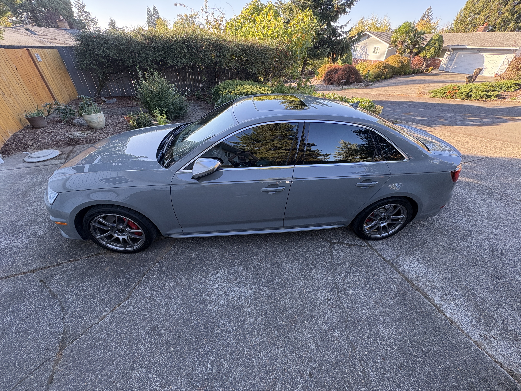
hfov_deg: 102.1
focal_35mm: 14
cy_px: 196
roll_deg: +1.0
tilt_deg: -36.8
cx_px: 260
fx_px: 211
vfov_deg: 85.7
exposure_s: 1/128
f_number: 2.2
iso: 125
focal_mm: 2.22
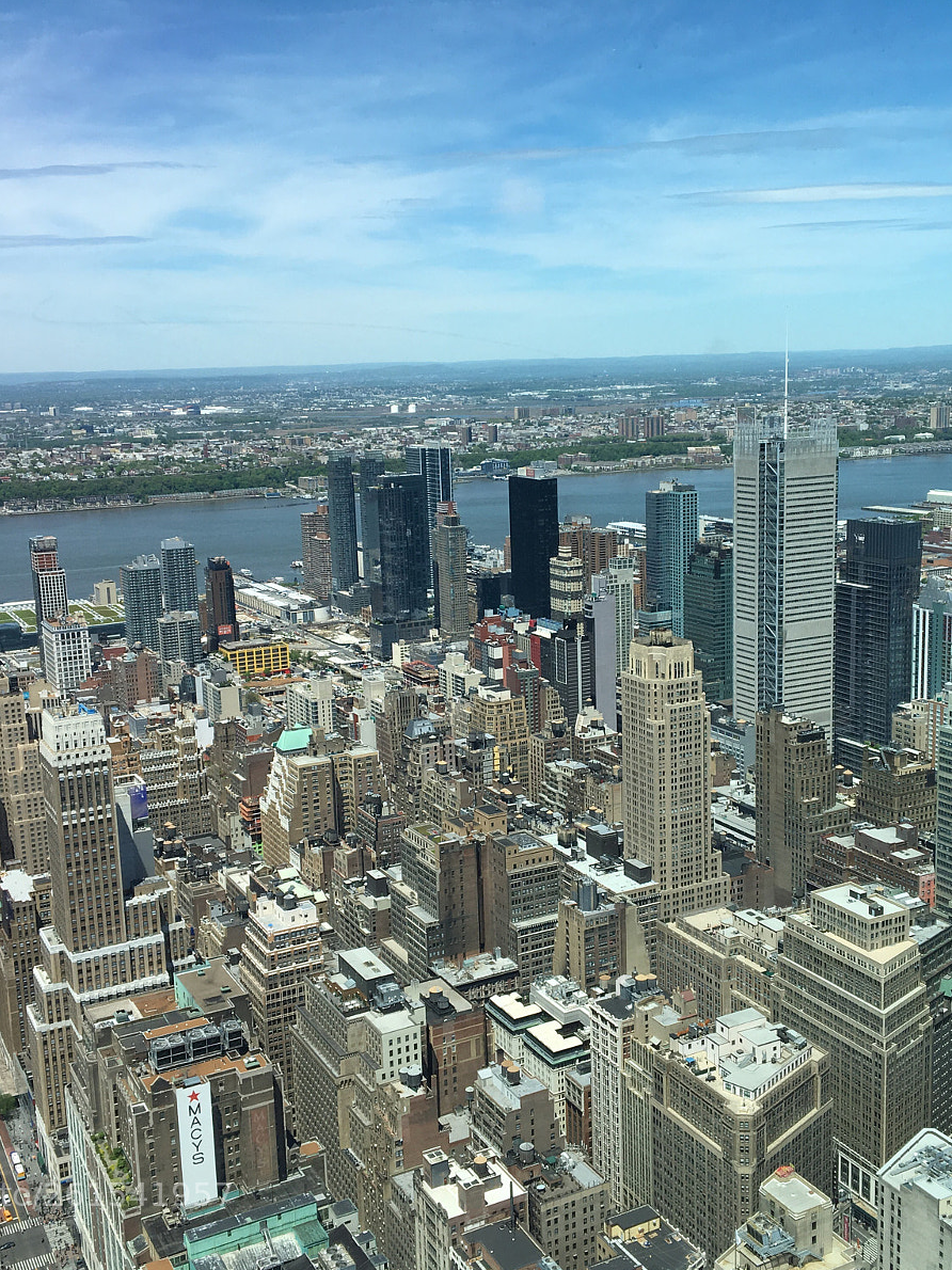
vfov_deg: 47.9
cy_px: 638
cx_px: 528
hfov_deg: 36.8
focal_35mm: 39
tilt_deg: -11.1
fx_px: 1431
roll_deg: +1.6
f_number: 2.2
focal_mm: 4.15
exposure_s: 1/1282
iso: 25
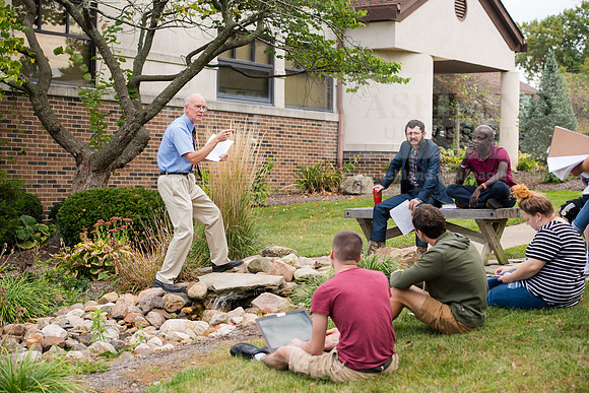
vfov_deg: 19.5
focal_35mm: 70
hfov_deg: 28.8
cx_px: 294
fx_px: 1145
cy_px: 196
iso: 200
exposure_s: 1/400
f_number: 4.5
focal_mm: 70
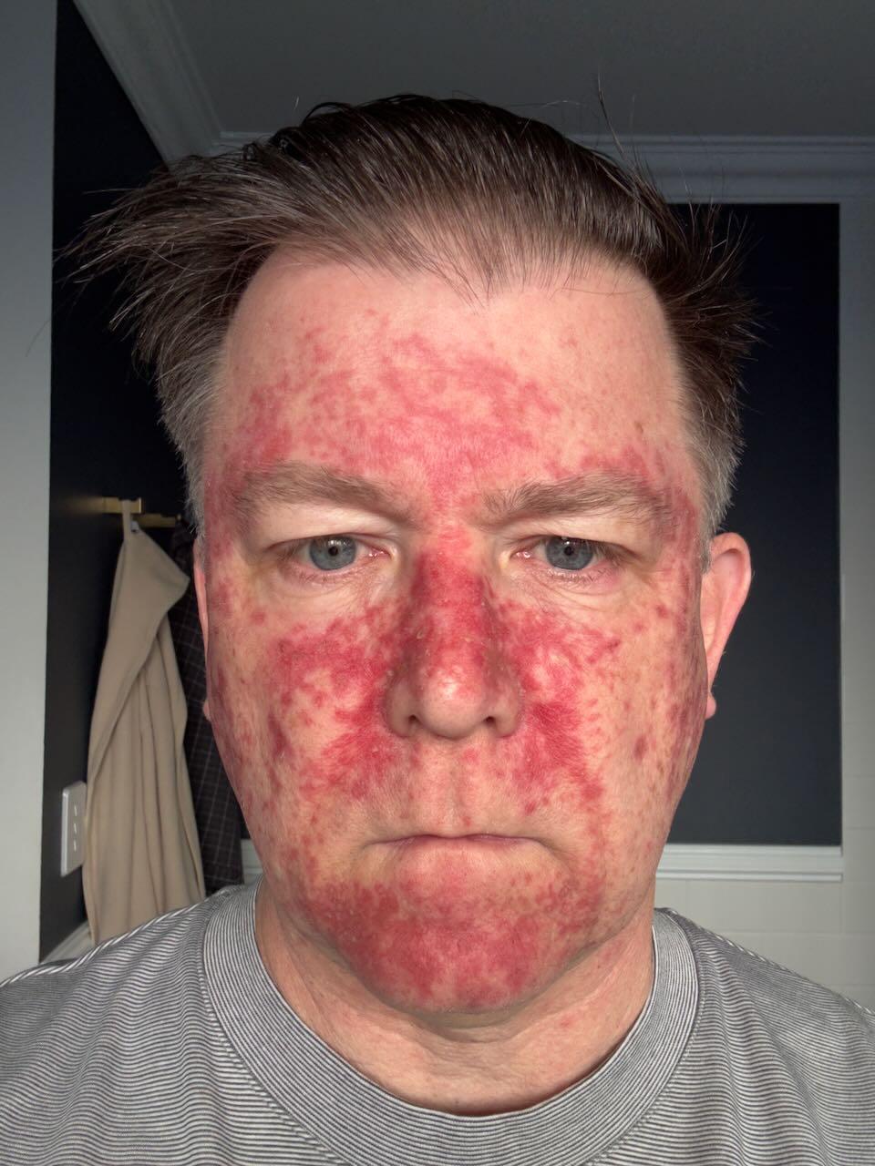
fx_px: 1011
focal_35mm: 30
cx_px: 438
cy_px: 583
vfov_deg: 60.0
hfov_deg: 46.8
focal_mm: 2.69
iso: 80
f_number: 1.9
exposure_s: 1/122
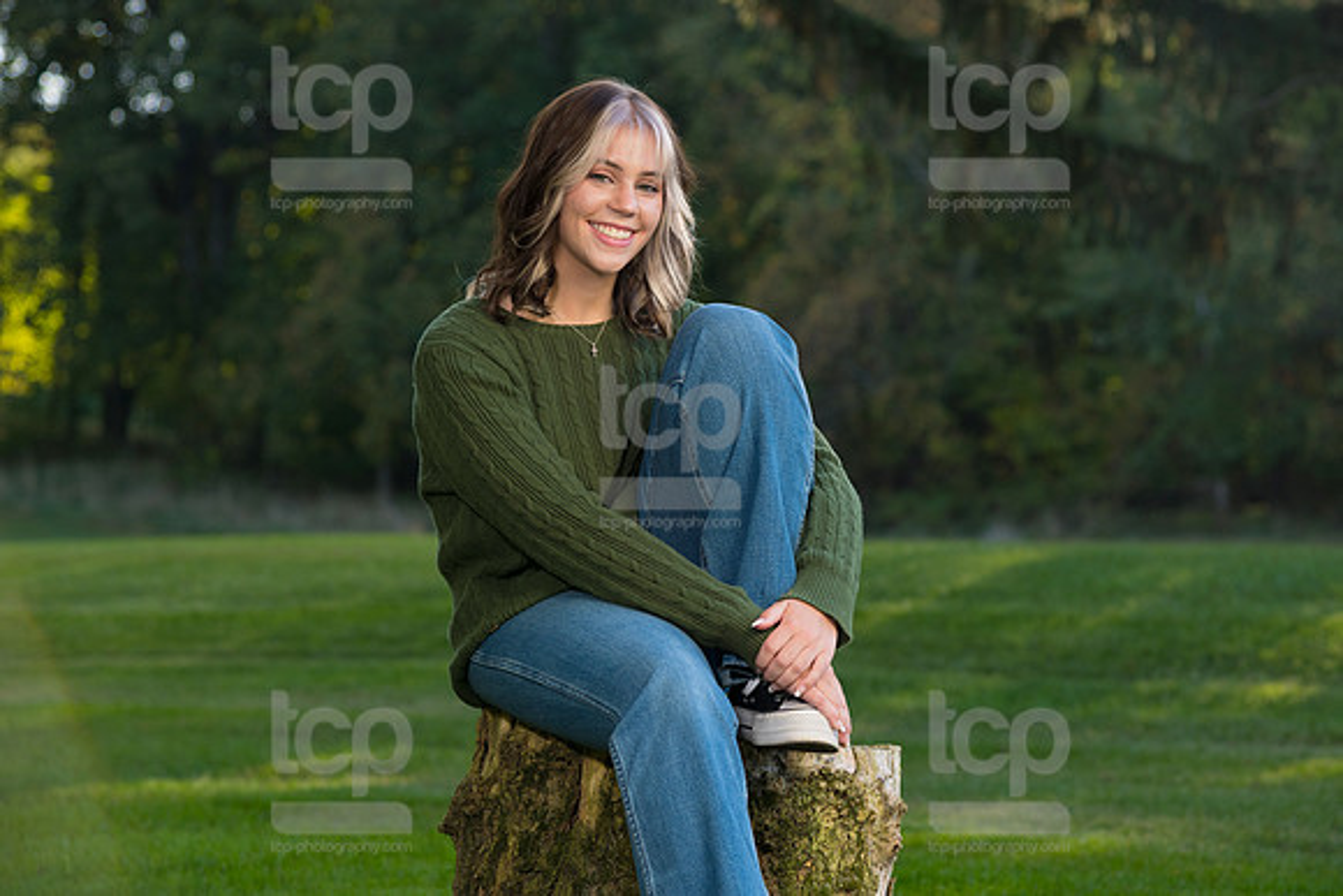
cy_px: 396
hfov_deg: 17.7
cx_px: 728
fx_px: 4316
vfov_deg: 11.9
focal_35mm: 116
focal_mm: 92
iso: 160
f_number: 4.5
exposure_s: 1/250
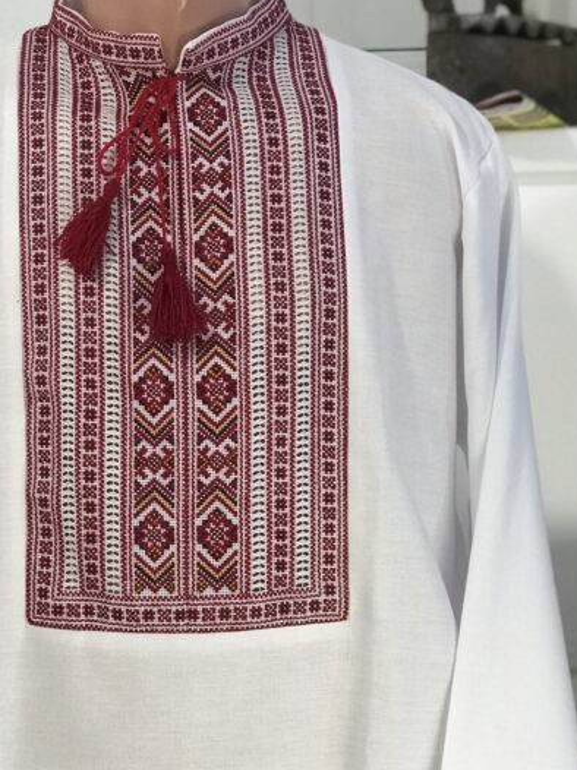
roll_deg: +0.6
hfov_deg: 17.1
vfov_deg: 22.6
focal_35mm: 86
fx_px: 1913
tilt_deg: -4.3
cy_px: 531
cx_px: 190
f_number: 2.8
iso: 125
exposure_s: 1/50
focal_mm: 6.6
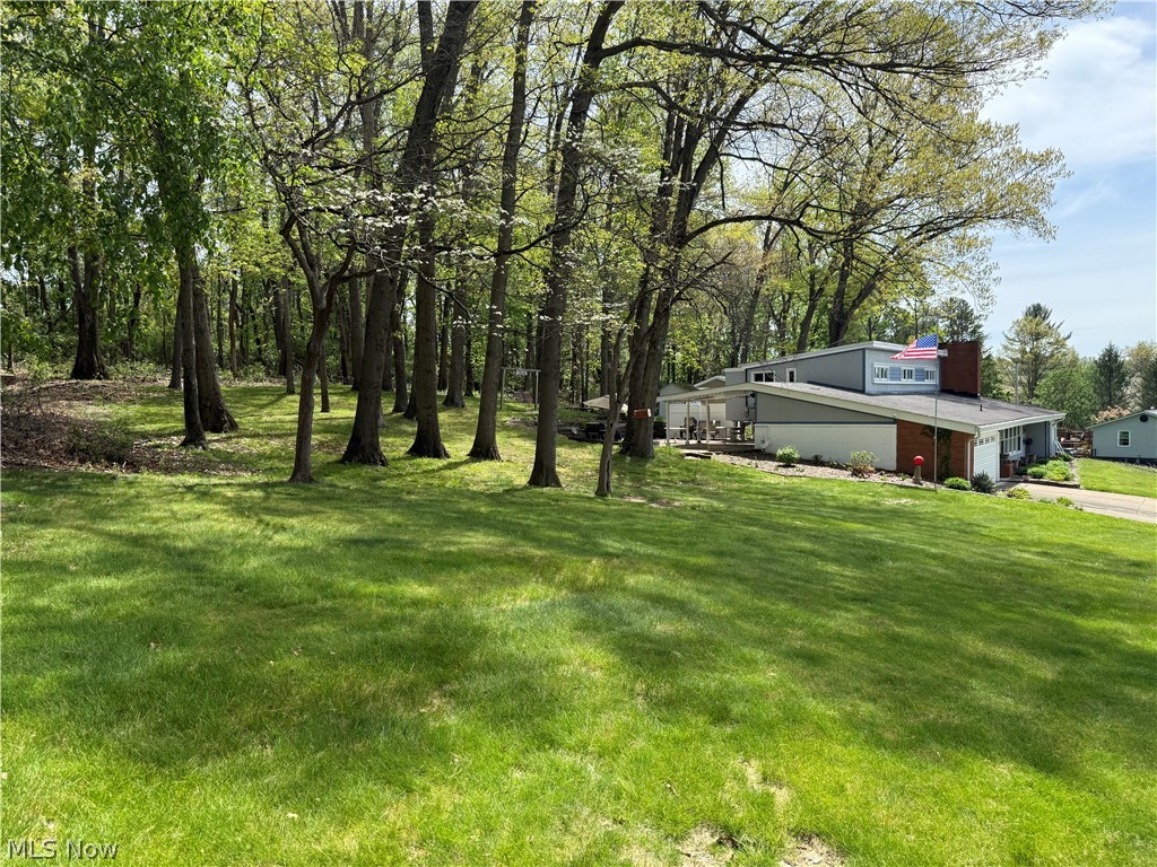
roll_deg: +0.9
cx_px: 578
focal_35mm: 24
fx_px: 802
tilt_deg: -0.5
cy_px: 434
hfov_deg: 71.6
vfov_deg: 56.8
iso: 100
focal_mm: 6.76
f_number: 1.78
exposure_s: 1/2445
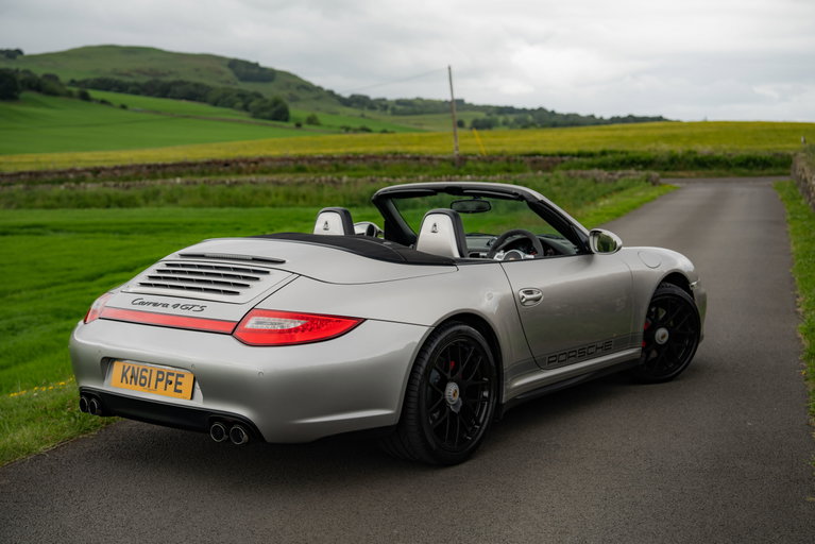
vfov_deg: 27.0
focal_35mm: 50
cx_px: 408
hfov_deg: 39.6
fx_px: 1132
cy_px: 272
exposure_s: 1/400
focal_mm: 50
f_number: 2.8
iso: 160
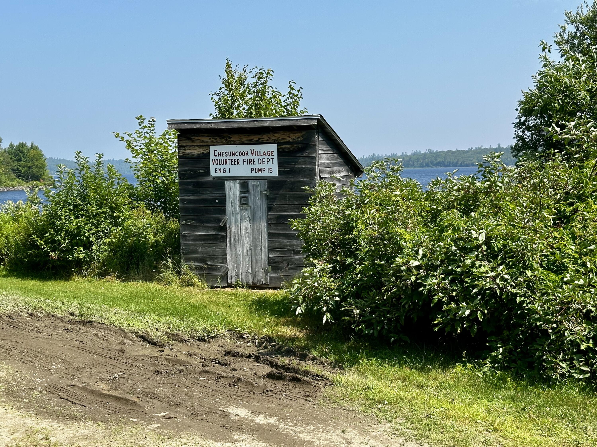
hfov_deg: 39.7
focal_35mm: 48
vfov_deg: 30.3
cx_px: 298
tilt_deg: -2.8
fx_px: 828
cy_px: 224
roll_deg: +1.6
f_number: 1.78
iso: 64
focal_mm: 6.86
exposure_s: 1/2667
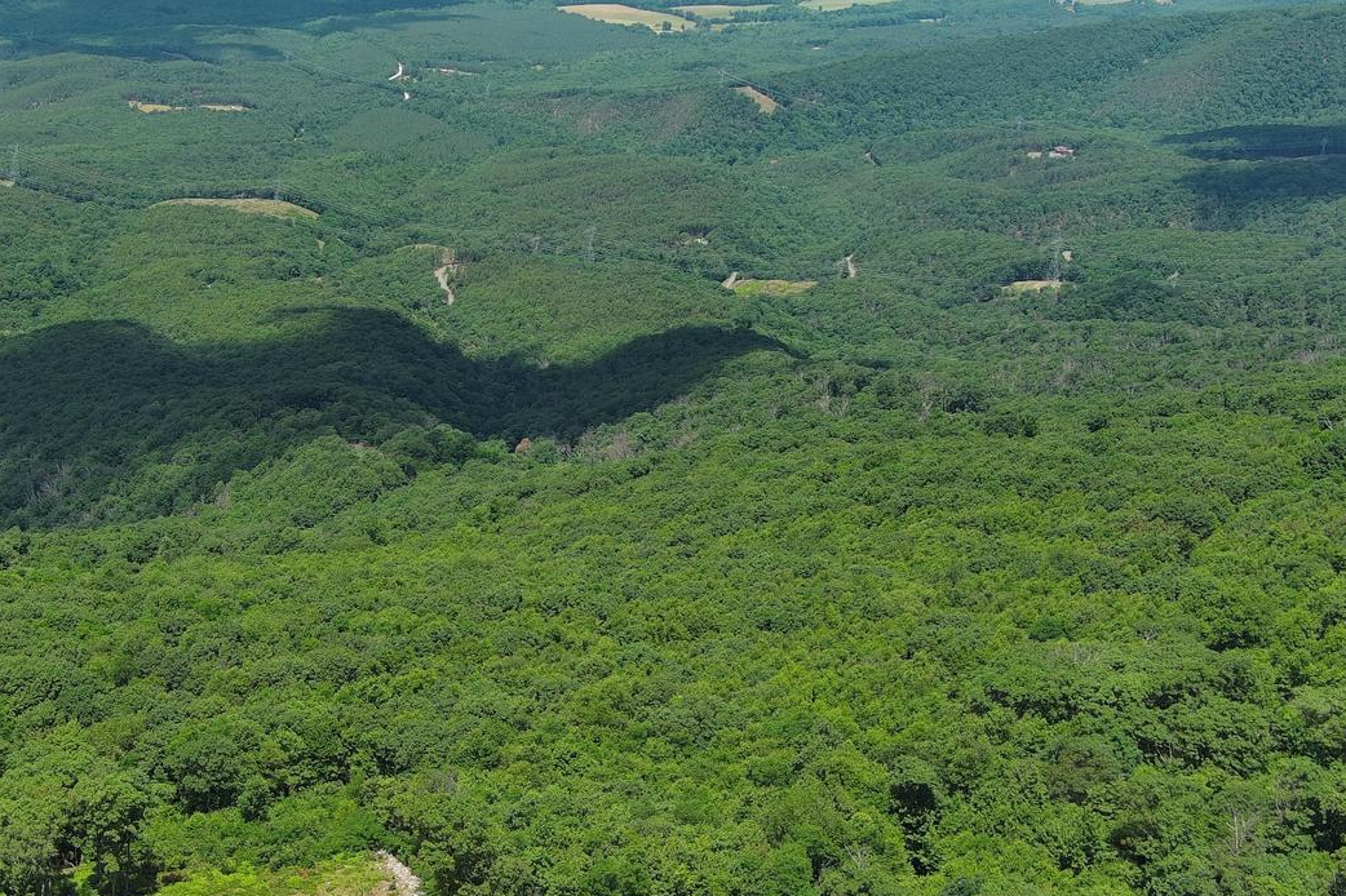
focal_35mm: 57
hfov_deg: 34.5
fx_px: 2130
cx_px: 377
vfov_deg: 23.7
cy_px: 384
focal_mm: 10.57
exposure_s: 1/883
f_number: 2.8
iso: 100
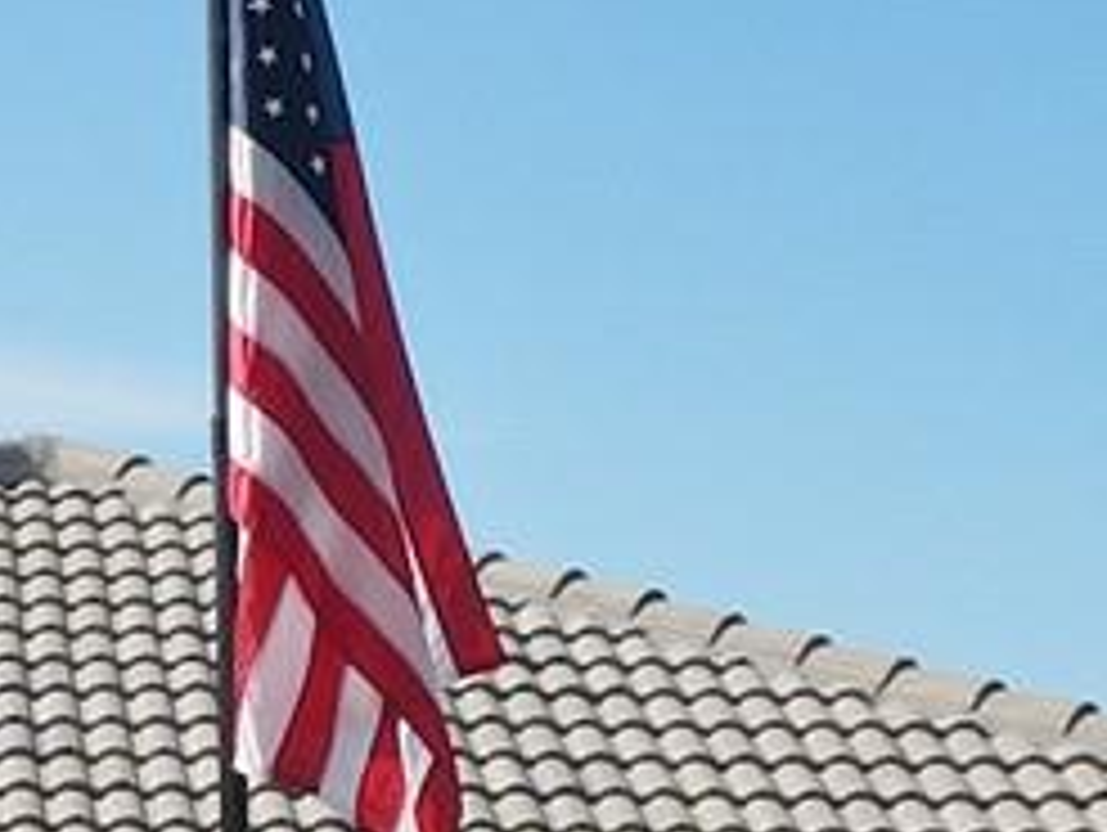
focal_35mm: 156
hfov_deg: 12.5
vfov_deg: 9.4
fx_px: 4994
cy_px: 1097
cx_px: 63
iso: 100
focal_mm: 4.5
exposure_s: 1/640
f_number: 2.8
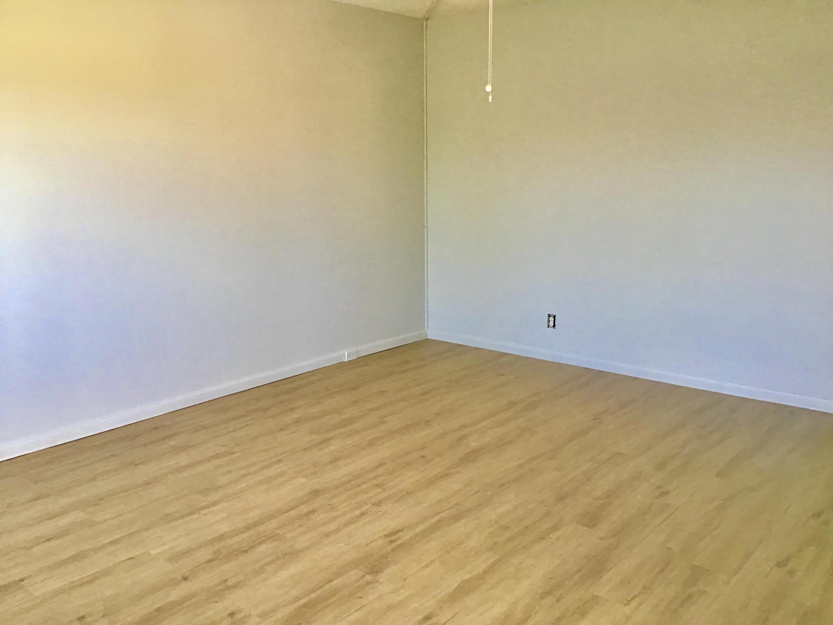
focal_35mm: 31
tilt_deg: -11.8
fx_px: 746
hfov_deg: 58.4
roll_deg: +1.1
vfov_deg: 45.4
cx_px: 416
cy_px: 312
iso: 50
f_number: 2.4
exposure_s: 1/30
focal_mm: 3.3
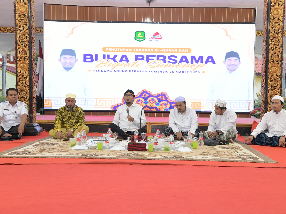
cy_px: 107
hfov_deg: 38.2
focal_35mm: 50
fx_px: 413
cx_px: 141
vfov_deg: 29.1
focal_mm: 46
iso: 2500
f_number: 5
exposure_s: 1/60
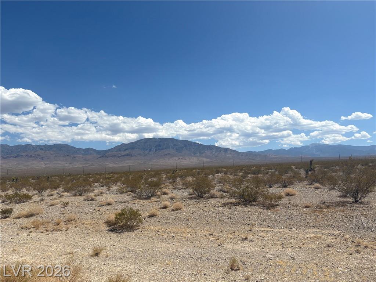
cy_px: 141
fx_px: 282
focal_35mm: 26
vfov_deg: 53.1
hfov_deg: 67.3
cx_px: 188
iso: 50
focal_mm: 5.96
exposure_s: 1/6329
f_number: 1.6
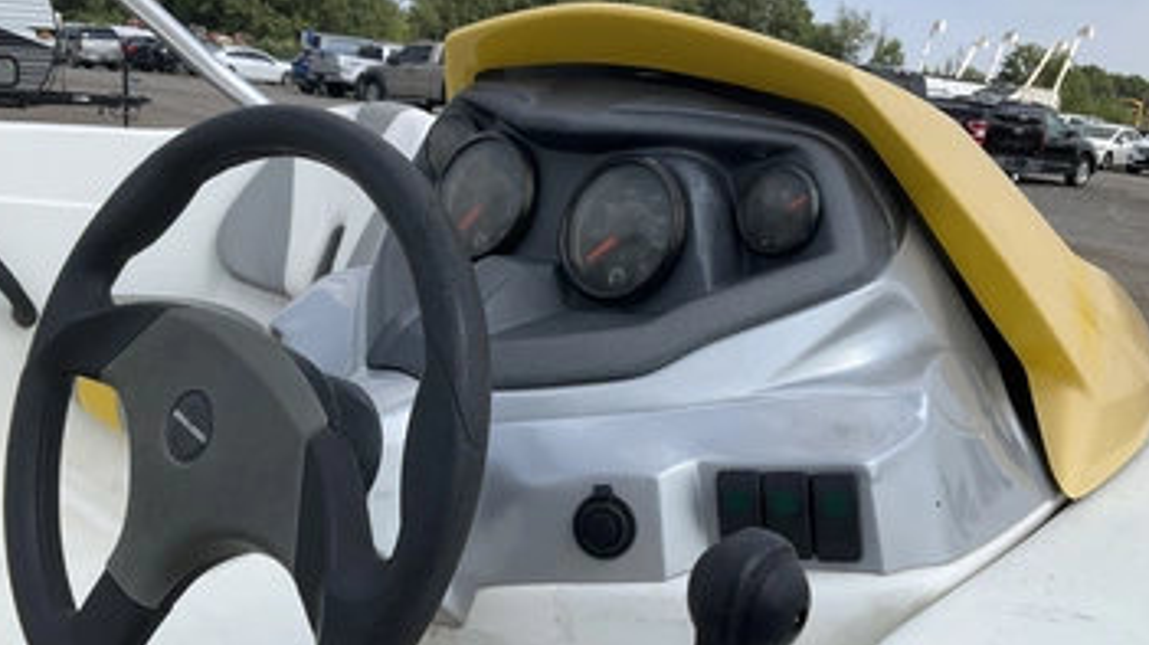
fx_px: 1096
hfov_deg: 55.2
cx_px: 504
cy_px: 380
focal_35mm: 36
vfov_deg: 32.7
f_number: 1.8
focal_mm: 3
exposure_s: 1/1912
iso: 25
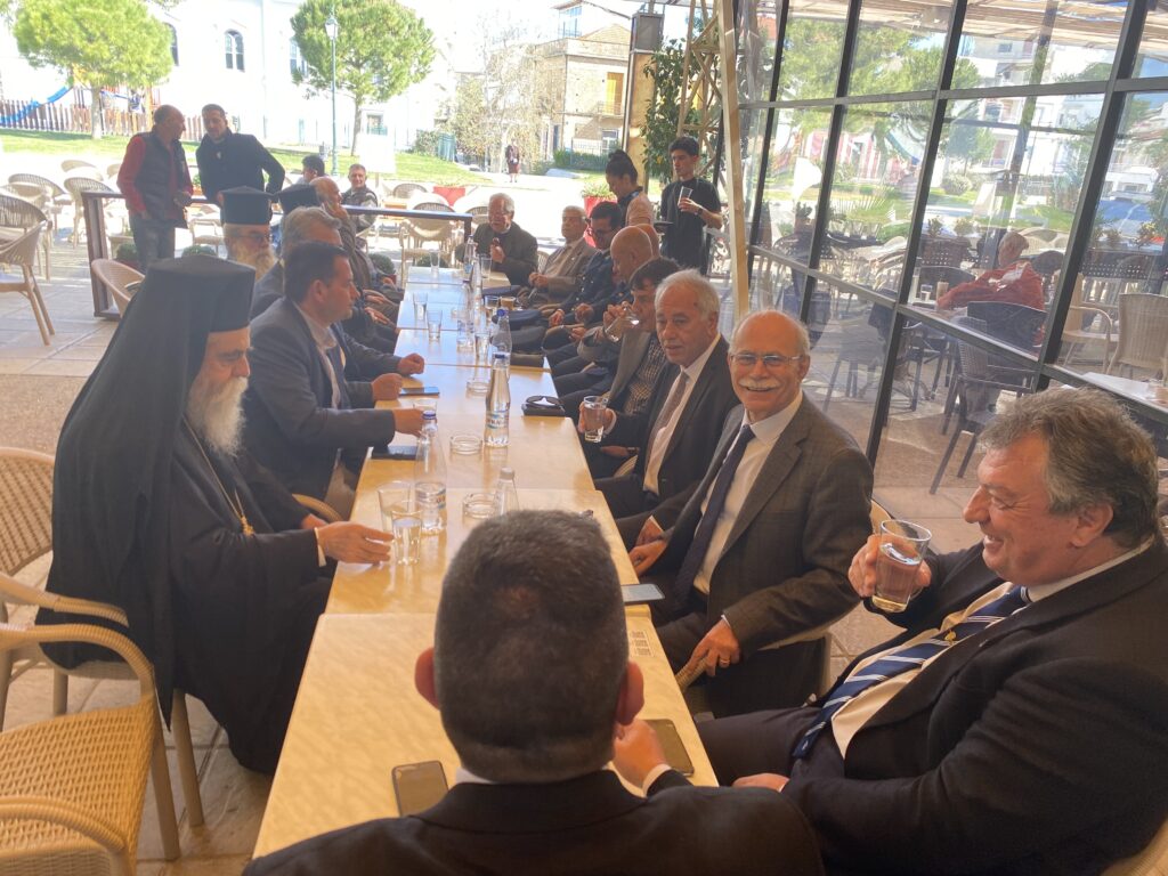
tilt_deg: -19.5
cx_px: 584
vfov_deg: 53.1
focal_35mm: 26
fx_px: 877
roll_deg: -4.3
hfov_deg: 67.3
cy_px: 438
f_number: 1.8
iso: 32
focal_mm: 4.25
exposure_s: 1/122
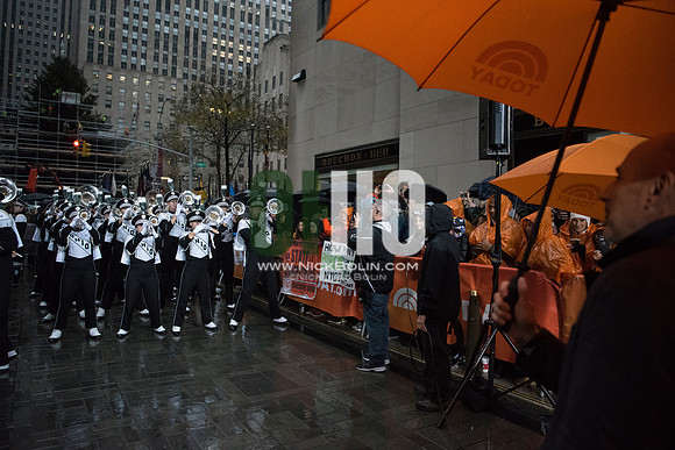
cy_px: 225
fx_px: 450
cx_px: 338
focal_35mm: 24
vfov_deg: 53.2
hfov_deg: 73.7
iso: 10000
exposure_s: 1/4000
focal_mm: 24
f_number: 2.8
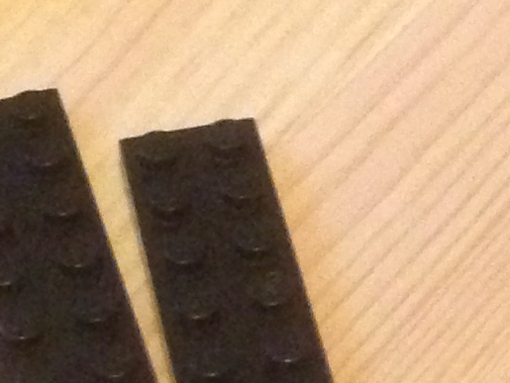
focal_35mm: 209
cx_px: 348
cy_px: -735
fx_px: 3081
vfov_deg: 6.5
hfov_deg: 9.5
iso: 640
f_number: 2.4
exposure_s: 1/15
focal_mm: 4.12
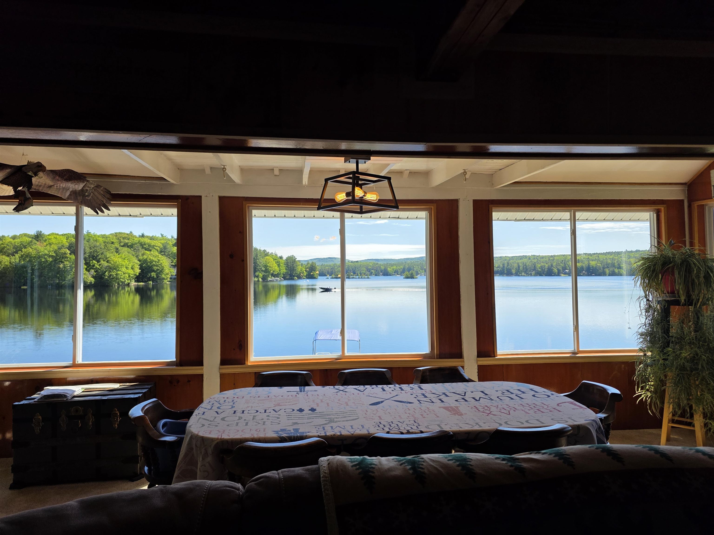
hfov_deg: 73.9
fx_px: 474
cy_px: 268
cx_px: 357
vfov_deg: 58.9
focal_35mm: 23
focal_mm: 6.3
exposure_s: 1/2905
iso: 80
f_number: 1.7
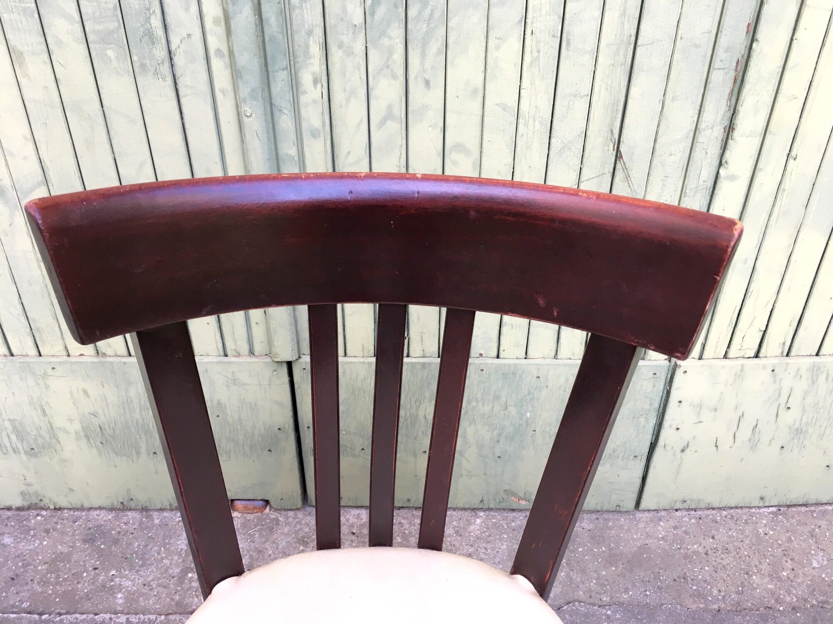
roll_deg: -0.6
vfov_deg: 48.2
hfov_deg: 61.7
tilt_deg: -33.8
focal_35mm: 29
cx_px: 416
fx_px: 698
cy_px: 312
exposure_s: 1/33
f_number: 2.2
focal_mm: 4.15
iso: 32
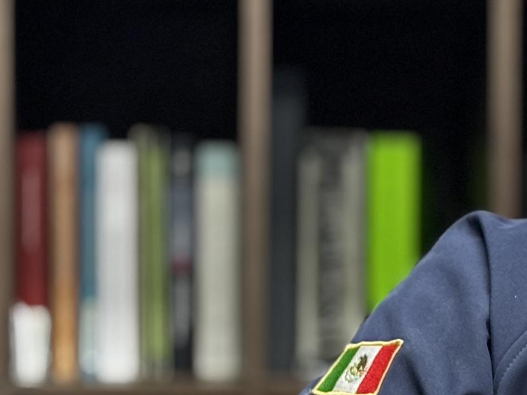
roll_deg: -0.8
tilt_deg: -1.7
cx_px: 728
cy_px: 369
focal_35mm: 192
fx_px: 2923
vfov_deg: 7.7
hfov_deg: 10.1
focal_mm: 5.96
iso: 125
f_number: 1.6
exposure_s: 1/60
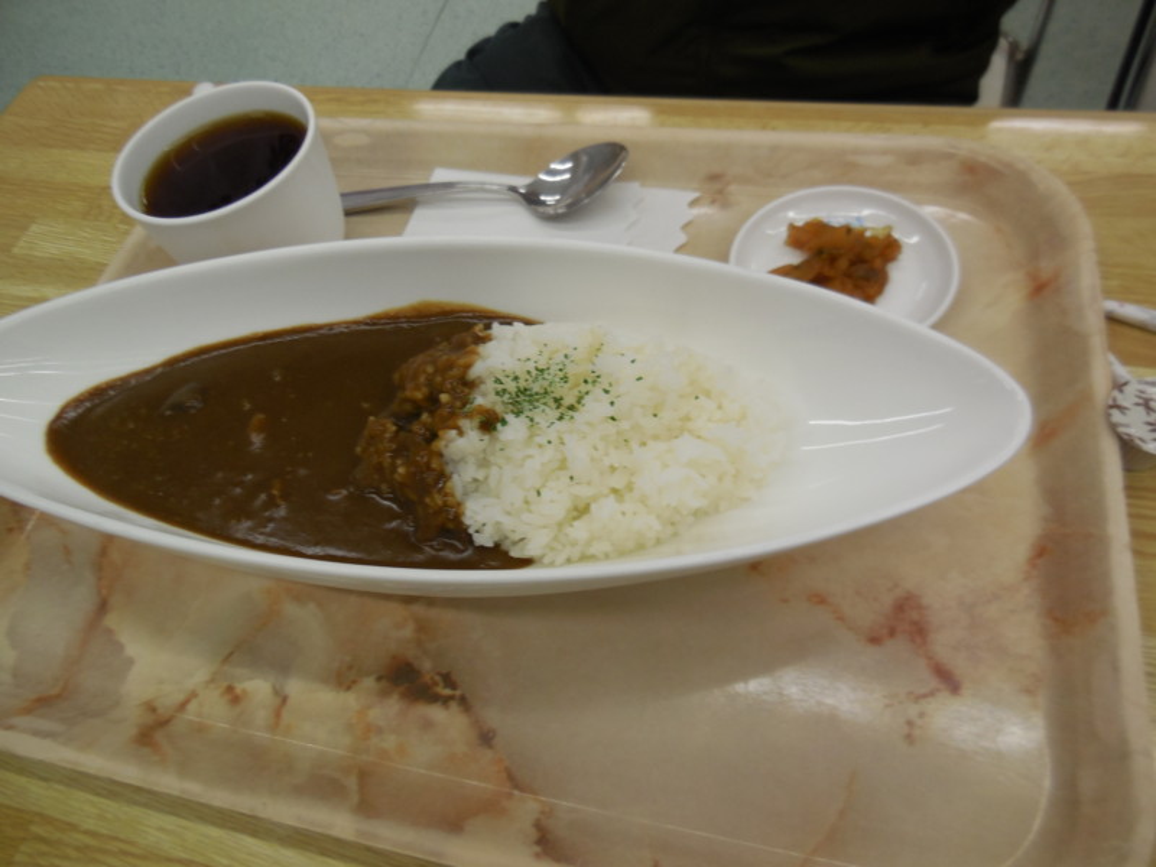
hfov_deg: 69.4
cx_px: 578
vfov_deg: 54.9
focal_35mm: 25
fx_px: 835
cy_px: 434
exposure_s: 1/30
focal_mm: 4.5
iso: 140
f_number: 3.1
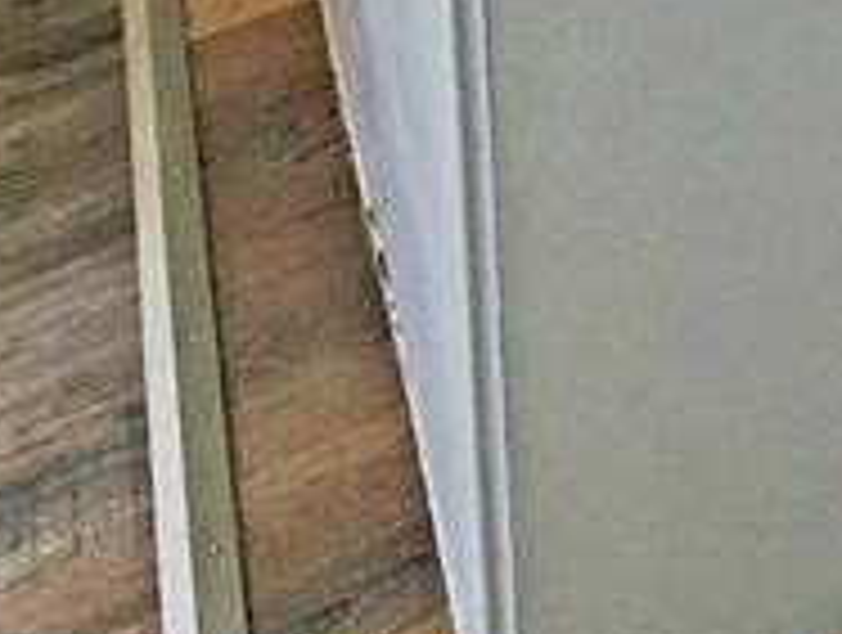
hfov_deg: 22.8
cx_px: 1225
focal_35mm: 71
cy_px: -1061
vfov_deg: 12.9
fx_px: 1730
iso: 125
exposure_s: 1/60
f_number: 2.2
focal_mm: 2.2
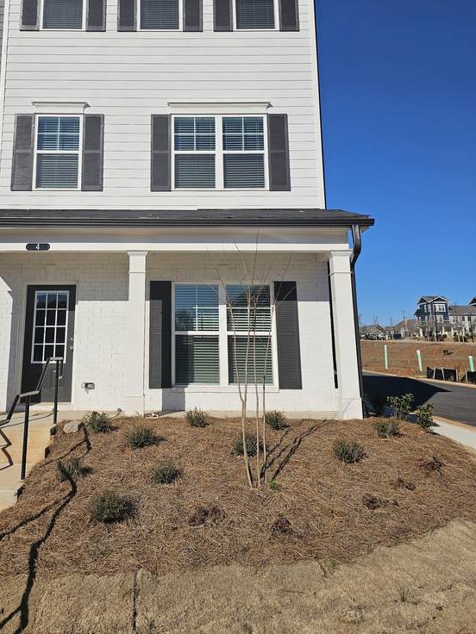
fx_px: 550
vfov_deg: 59.1
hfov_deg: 46.4
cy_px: 234
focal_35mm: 30
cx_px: 178
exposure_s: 1/2134
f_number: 1.7
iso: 10
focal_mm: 6.3
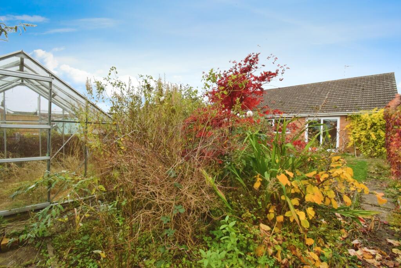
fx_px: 167
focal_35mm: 15
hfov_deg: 100.4
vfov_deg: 77.3
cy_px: 134
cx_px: 200
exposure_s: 1/60
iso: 1000
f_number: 20
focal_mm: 10
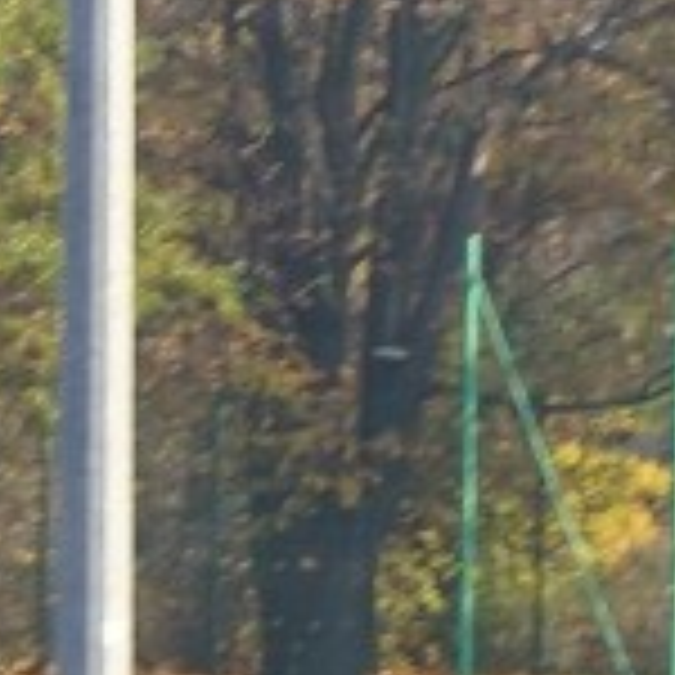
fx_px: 10501
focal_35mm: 476
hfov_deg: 3.6
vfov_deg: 3.7
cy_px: 790
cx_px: -1012
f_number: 7.1
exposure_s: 1/100
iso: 100
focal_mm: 55
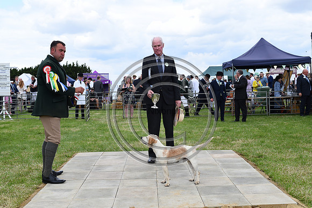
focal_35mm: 50
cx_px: 156
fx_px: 433
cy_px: 104
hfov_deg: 39.6
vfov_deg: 27.0
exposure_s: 1/1250
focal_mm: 50
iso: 800
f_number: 9
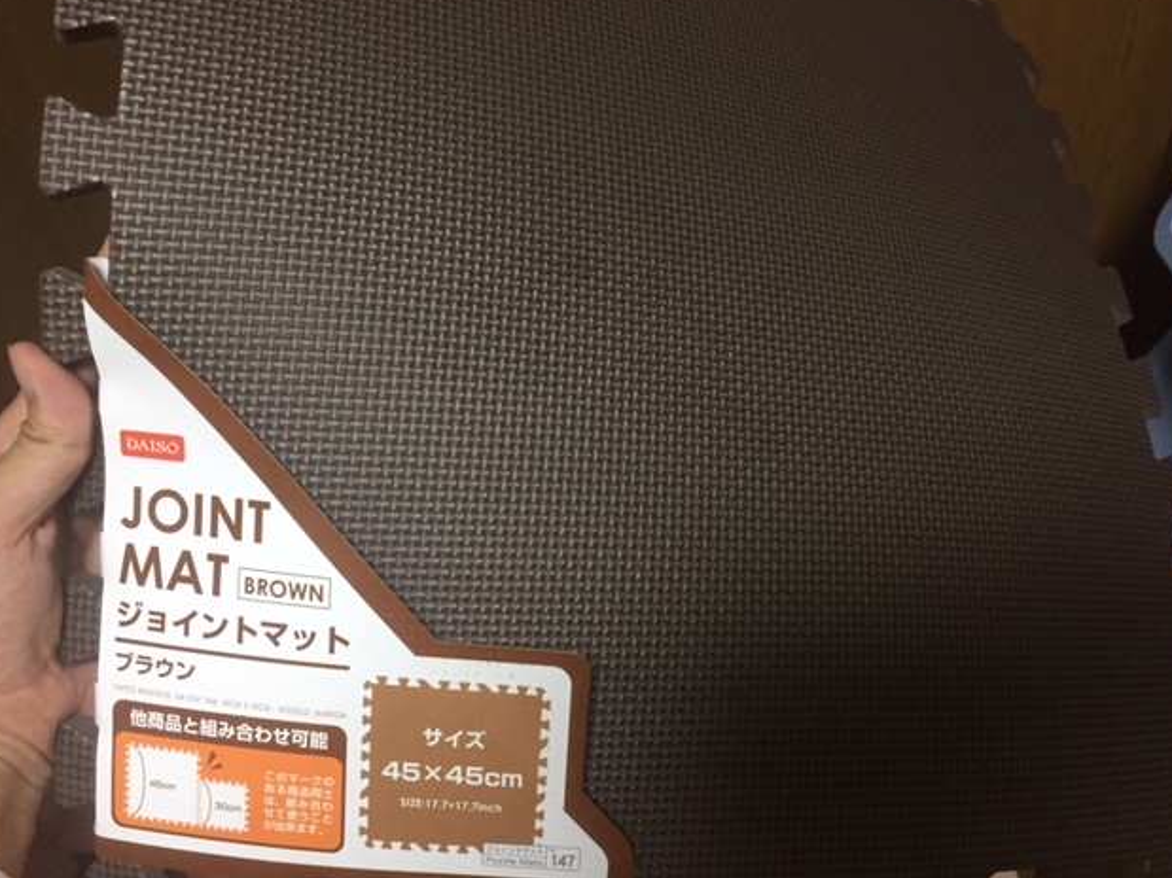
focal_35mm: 30
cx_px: 593
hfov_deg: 60.0
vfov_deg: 46.8
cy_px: 426
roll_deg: +4.5
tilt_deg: -44.8
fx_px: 1016
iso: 160
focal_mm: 4.15
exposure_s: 1/30
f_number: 2.2
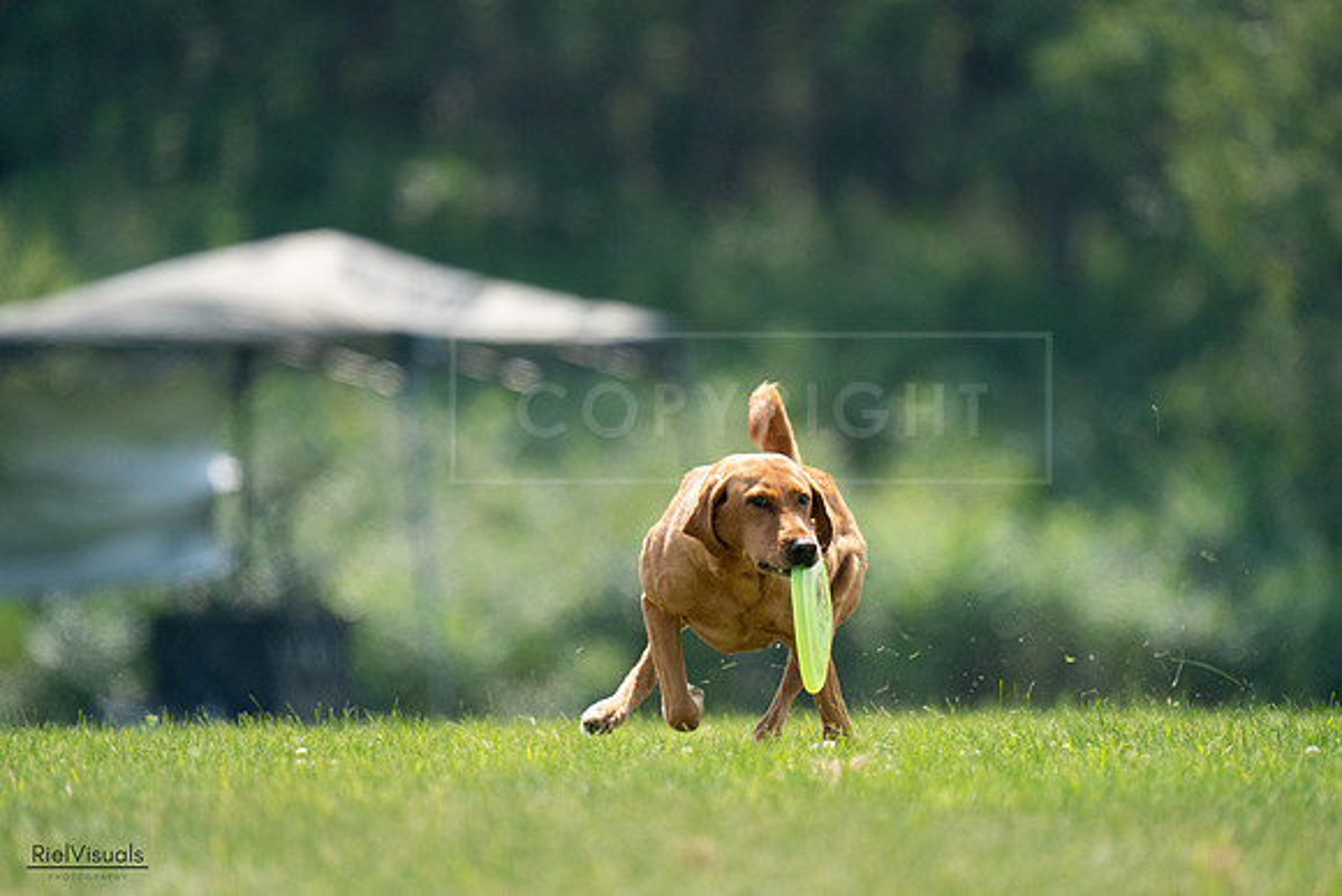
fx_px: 22371
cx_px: 671
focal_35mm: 600
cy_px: 448
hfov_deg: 3.4
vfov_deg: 2.3
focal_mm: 600
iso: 2500
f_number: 6.3
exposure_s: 1/4000
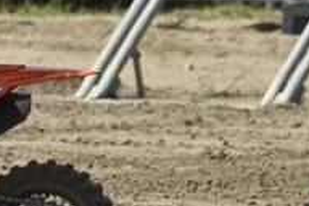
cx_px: -163
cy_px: 28
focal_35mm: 1549
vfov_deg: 0.9
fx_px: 13295
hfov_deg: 1.3
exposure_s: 1/5000
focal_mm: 300
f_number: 9
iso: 1600
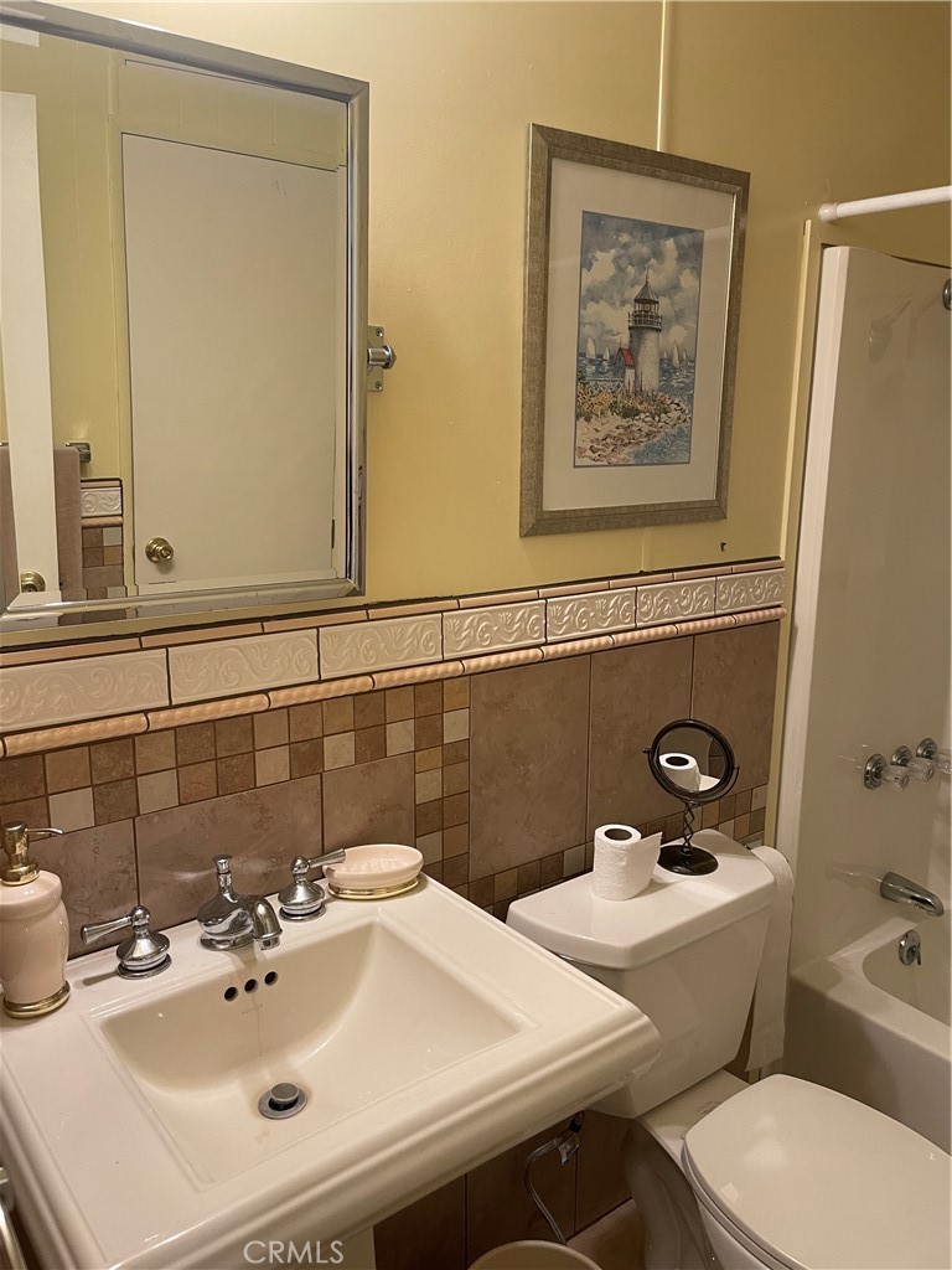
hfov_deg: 53.1
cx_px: 476
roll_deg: +0.2
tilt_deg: -10.7
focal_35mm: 26
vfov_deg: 67.3
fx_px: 953
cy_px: 635
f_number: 1.6
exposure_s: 1/60
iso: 125
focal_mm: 4.2
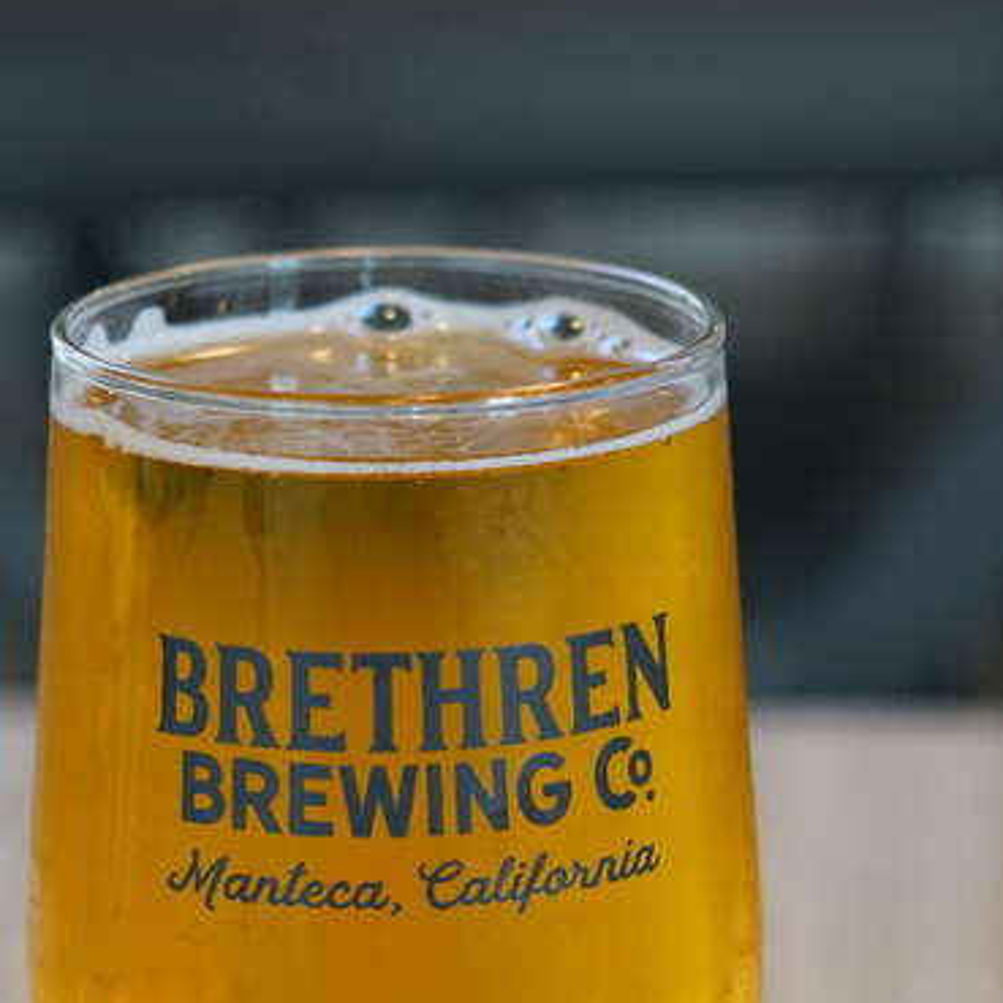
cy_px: 1076
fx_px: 4524
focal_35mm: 138
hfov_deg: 12.7
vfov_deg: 12.5
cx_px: 457
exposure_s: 1/160
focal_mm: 50
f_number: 4
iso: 1250
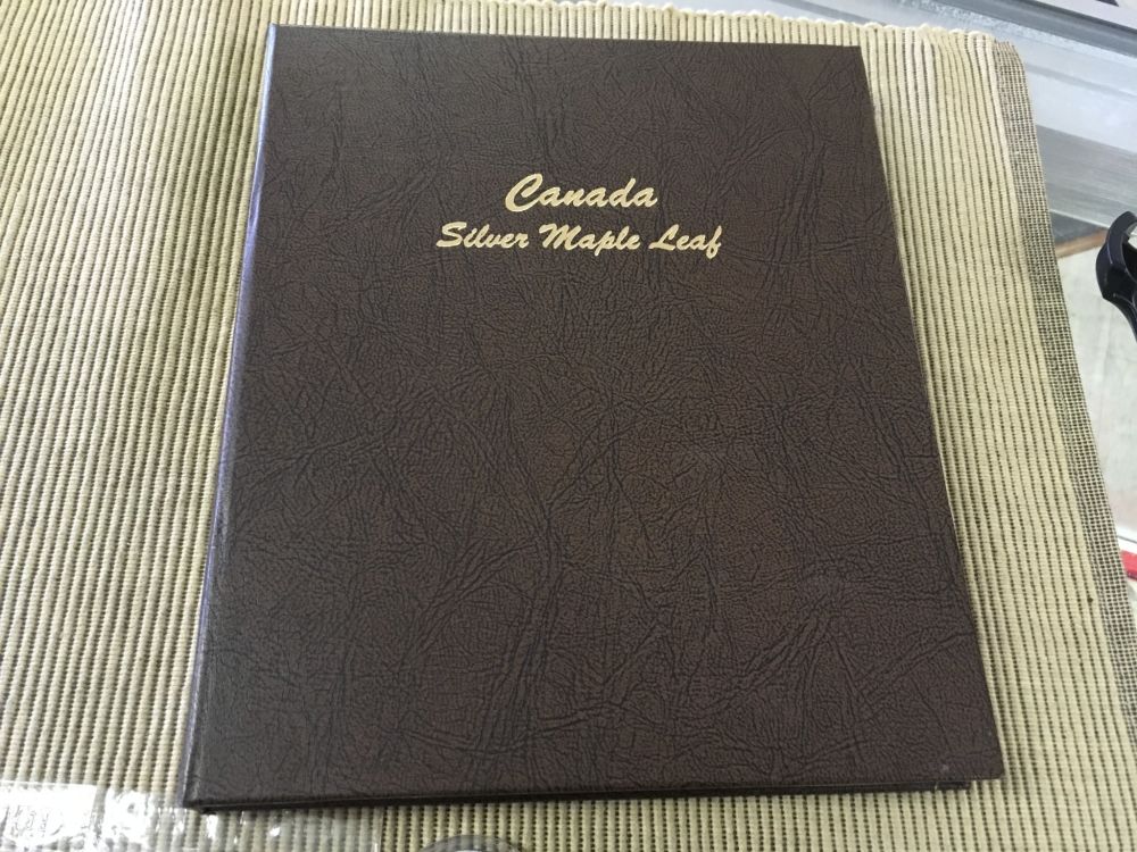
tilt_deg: -65.8
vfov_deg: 48.2
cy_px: 426
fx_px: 953
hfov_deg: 61.7
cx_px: 568
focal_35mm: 29
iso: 200
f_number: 2.2
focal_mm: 4.15
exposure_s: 1/30
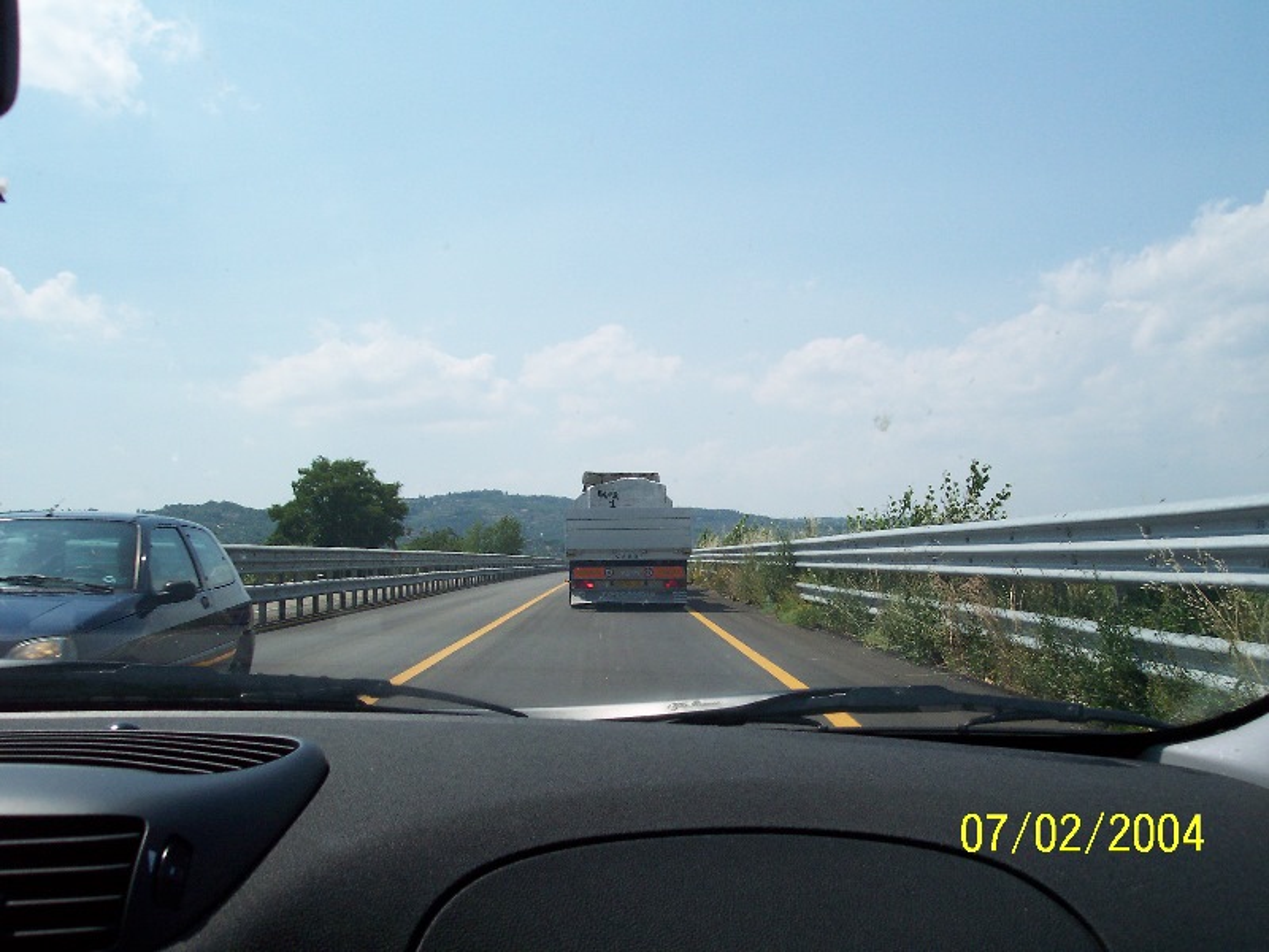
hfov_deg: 49.0
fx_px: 1393
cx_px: 634
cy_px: 476
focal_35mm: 38
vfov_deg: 37.7
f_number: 4.8
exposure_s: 1/1000
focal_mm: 8
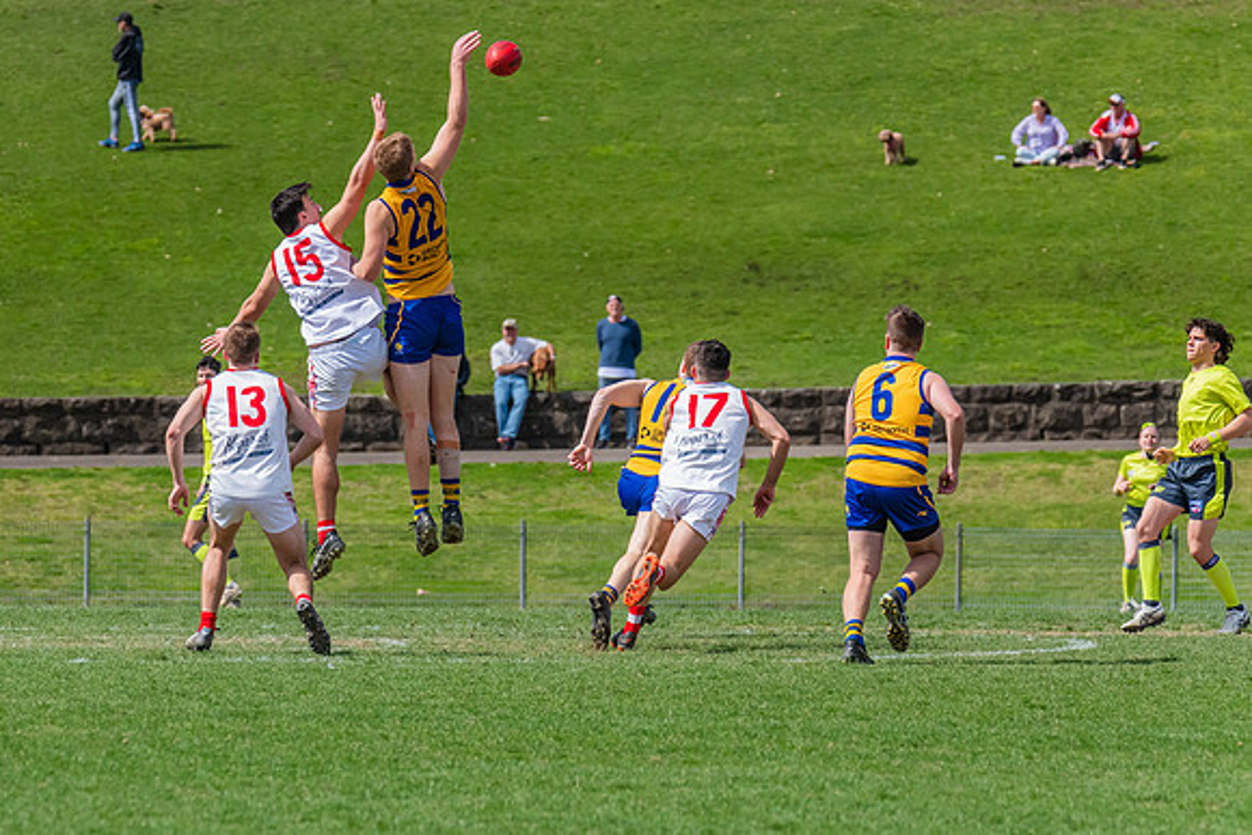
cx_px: 349
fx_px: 13672
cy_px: 337
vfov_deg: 3.5
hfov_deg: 5.2
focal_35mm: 393
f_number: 8
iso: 800
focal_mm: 270
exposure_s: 1/1600
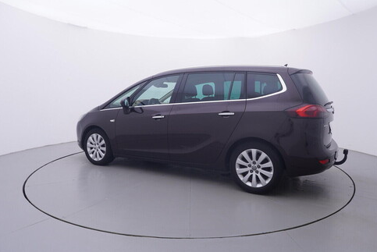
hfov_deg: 70.2
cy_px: 111
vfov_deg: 50.3
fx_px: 268
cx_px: 193
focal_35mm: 26
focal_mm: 15
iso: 200
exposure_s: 1/80
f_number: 5
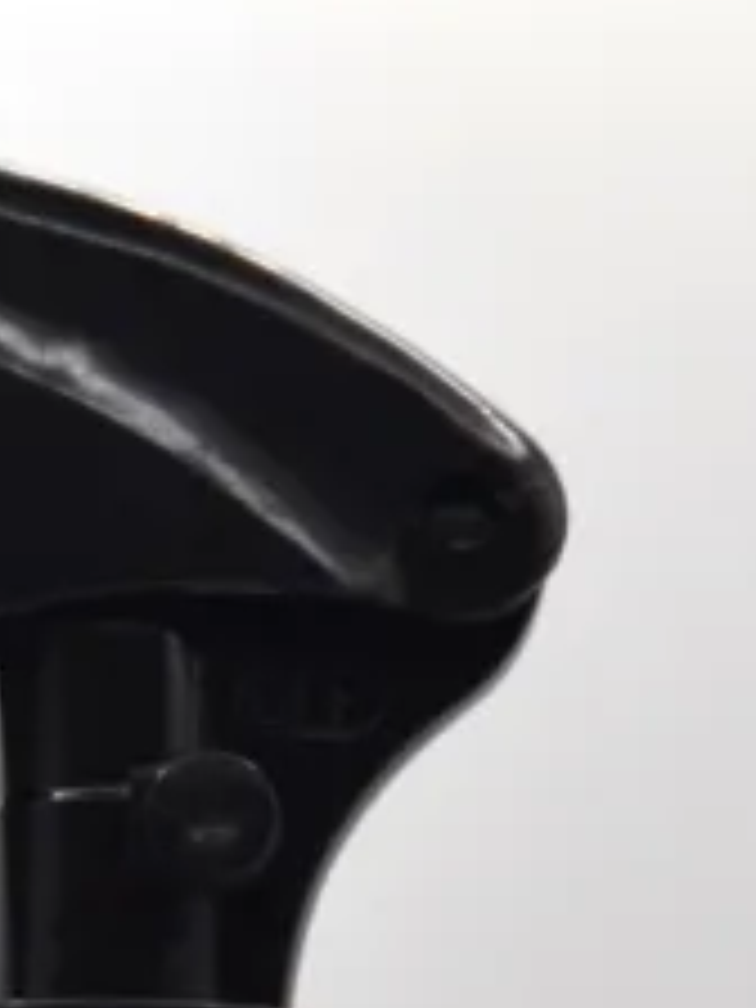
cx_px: 146
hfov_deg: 7.8
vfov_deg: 9.6
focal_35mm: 190
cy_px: 2102
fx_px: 5525
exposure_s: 1/60
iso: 100
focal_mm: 23
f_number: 5.6
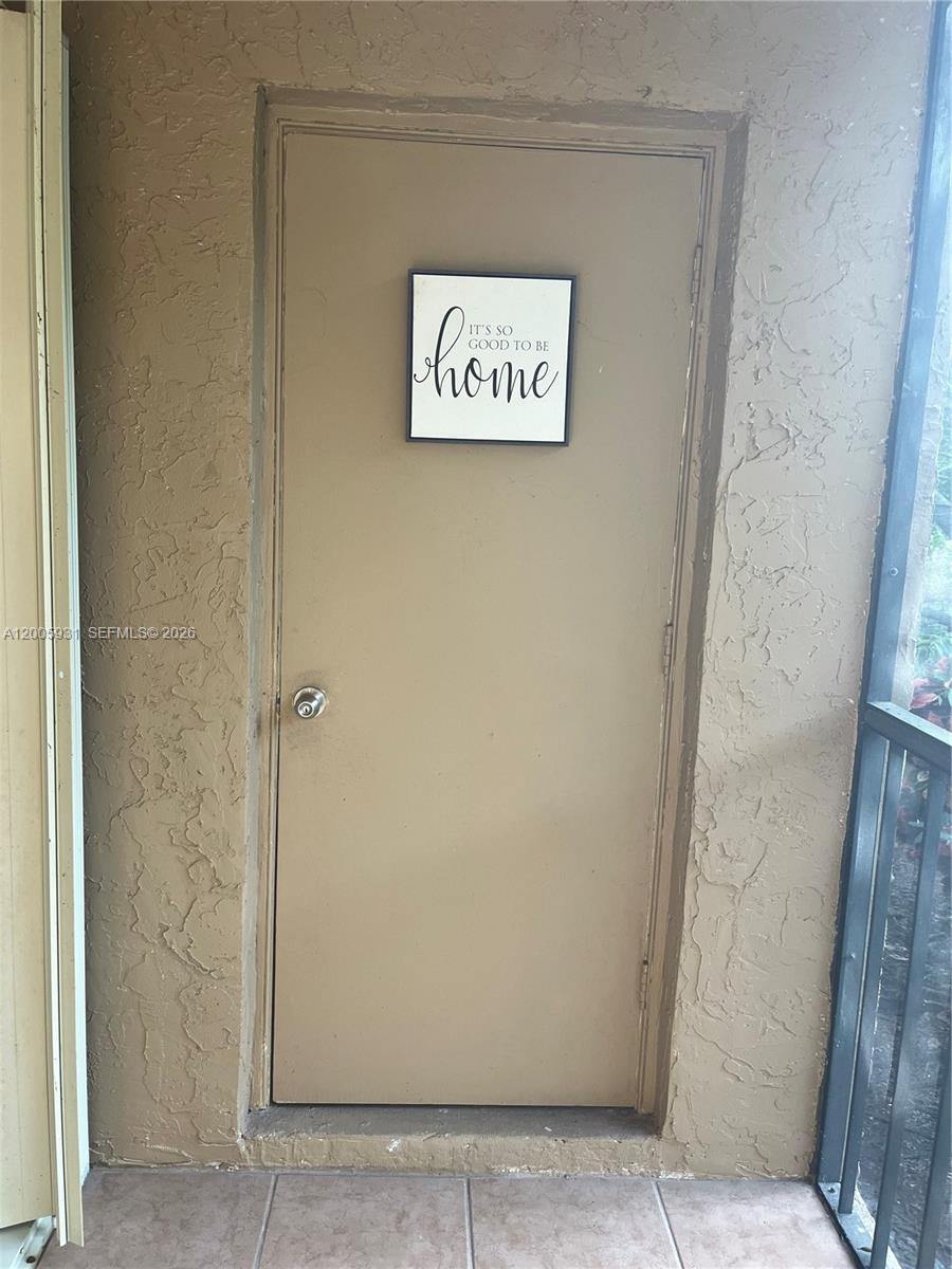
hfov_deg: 53.1
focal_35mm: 26
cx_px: 476
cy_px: 634
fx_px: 953
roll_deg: -4.5
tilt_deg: -8.4
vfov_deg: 67.3
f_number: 1.6
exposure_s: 1/100
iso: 80
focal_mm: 5.1
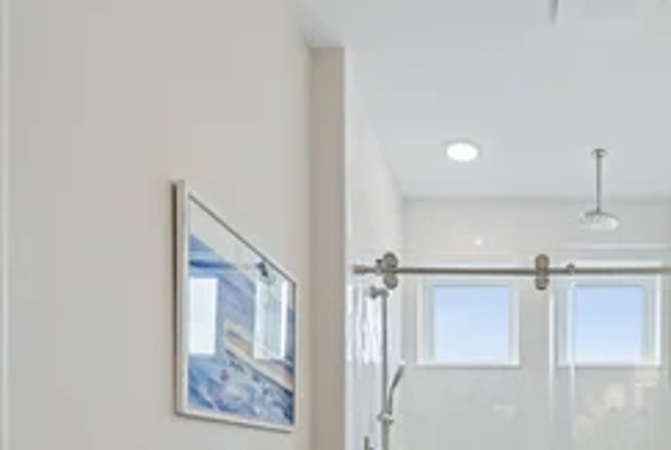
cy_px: 489
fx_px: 579
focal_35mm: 31
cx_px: 518
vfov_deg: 36.4
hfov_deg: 56.6
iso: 100
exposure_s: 1/20
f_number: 8
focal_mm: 14
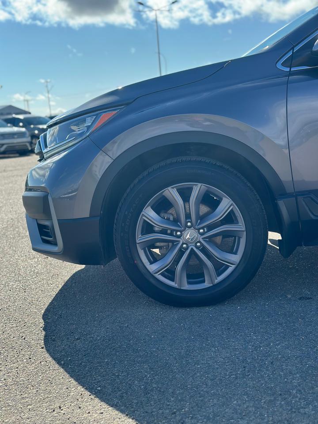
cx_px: 159
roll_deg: +2.4
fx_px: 588
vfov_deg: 39.7
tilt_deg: -8.5
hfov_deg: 30.3
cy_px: 212
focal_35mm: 48
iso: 100
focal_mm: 6.86
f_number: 1.78
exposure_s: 1/3731
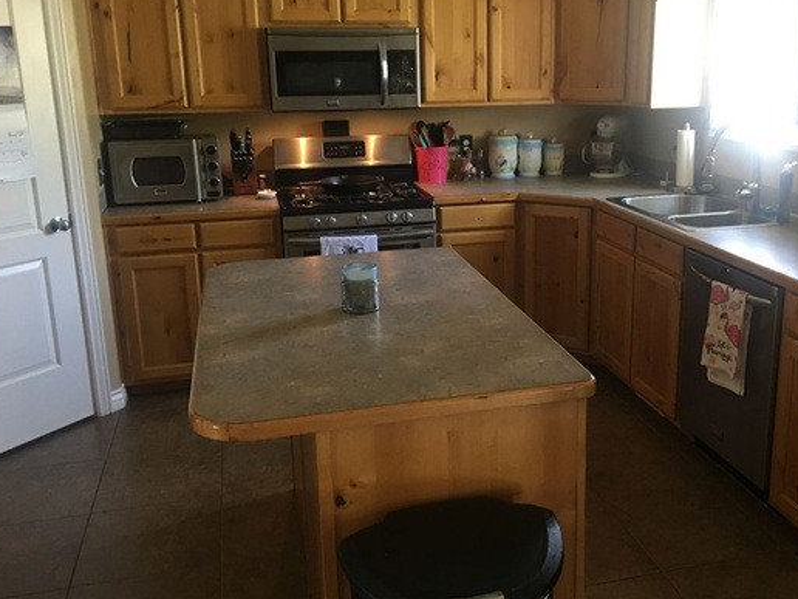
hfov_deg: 51.1
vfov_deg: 39.6
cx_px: 472
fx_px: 830
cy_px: 277
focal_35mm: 36
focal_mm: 4.15
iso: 80
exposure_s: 1/15
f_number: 2.2
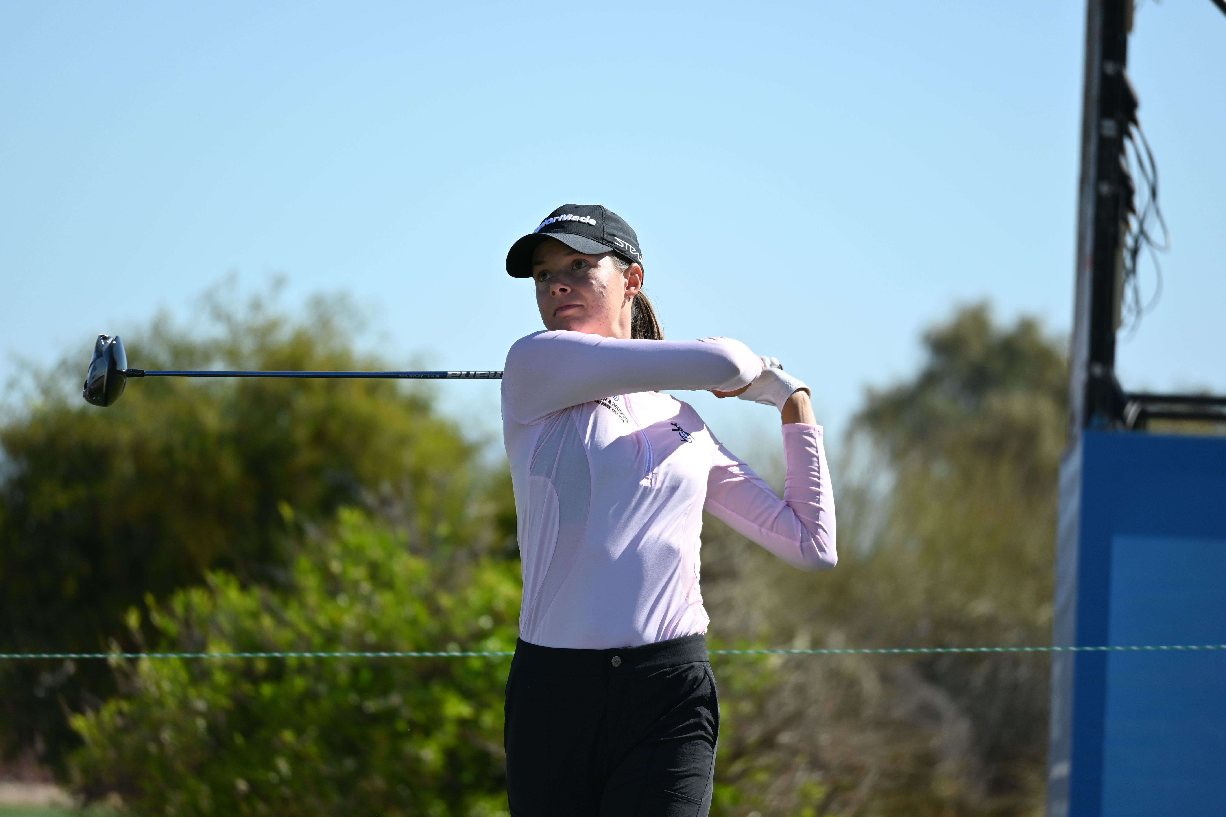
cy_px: 408
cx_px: 613
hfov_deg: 5.5
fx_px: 12770
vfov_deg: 3.7
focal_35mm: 375
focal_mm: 250
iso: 125
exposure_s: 1/500
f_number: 6.3
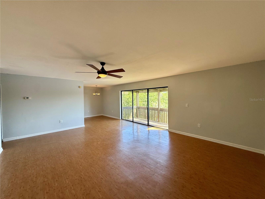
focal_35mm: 14
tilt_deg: -1.1
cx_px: 132
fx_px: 107
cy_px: 100
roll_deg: +0.5
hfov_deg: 102.1
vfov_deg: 85.7
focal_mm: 2.22
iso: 64
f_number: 2.2
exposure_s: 1/137
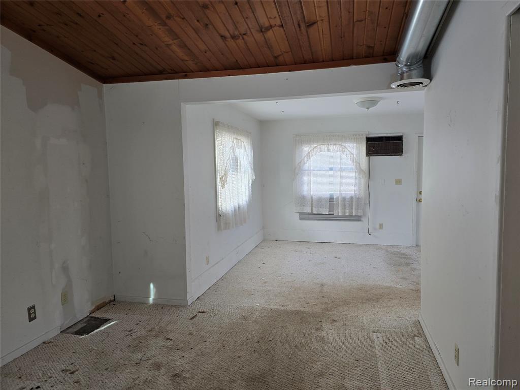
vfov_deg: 58.9
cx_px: 260
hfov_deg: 73.9
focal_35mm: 23
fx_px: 346
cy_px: 195
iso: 80
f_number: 1.7
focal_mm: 6.3
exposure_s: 1/120
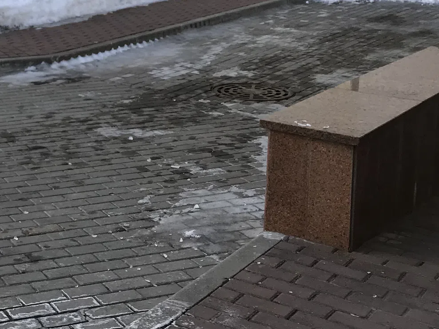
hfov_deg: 26.0
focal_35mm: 68
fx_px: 862
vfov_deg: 21.0
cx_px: -64
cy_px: 12
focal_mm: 3.99
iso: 20
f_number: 1.8
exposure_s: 1/375
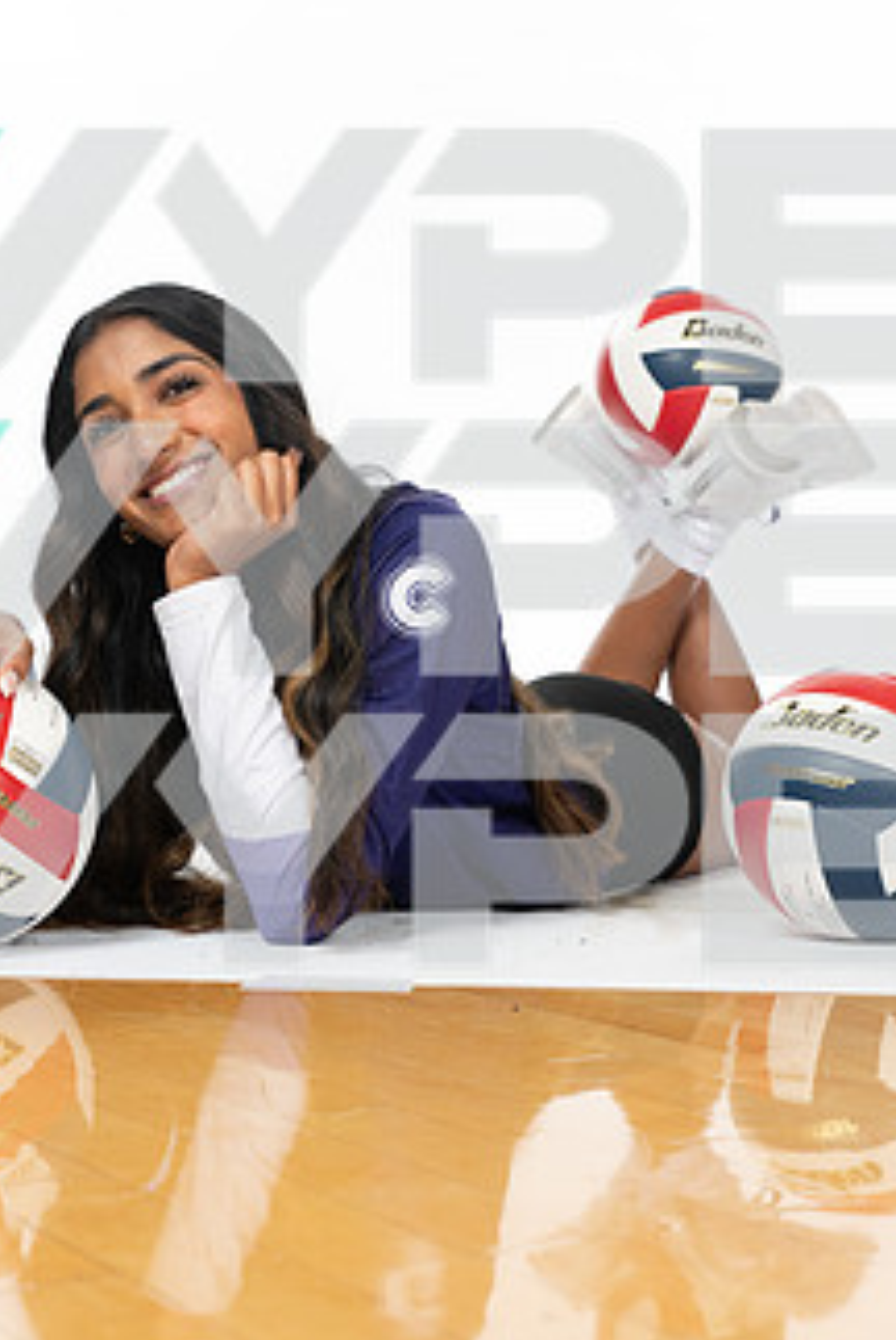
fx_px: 2384
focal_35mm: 64
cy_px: 552
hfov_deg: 21.3
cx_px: 373
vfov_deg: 31.3
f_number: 7.1
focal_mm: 46
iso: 800
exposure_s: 1/320
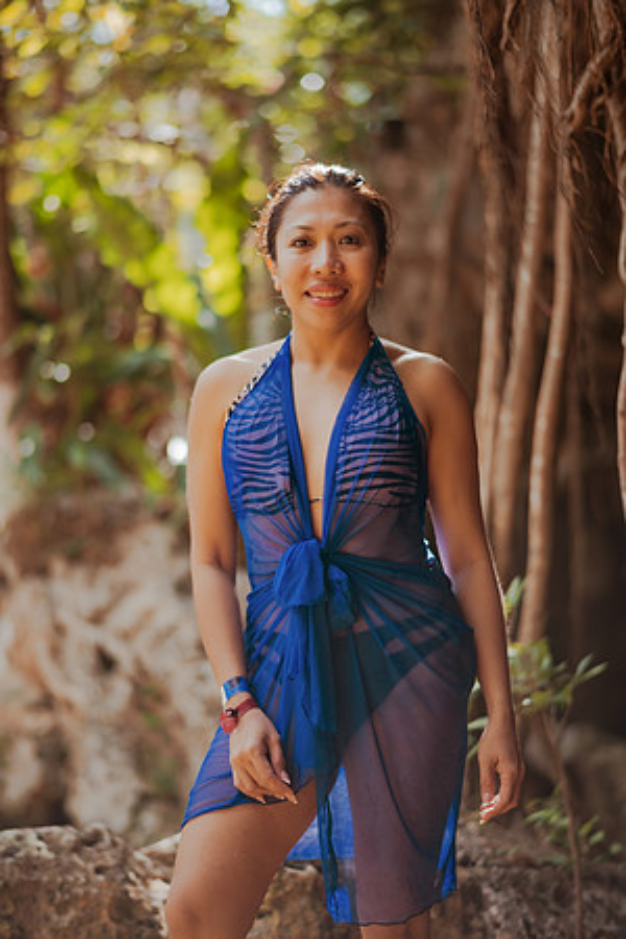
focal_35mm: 58
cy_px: 470
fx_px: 1513
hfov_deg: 23.4
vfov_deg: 34.5
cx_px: 313
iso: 250
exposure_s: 1/800
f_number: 1.4
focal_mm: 58
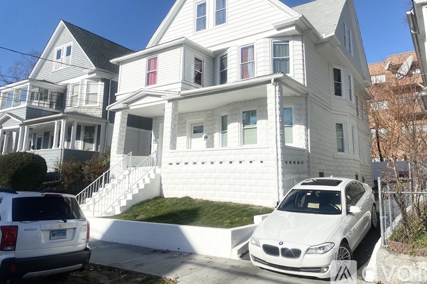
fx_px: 332
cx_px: 216
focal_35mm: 28
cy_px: 121
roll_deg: -1.2
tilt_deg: +11.5
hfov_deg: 65.5
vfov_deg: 46.2
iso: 32
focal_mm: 4.25
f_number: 1.8
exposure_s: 1/7692
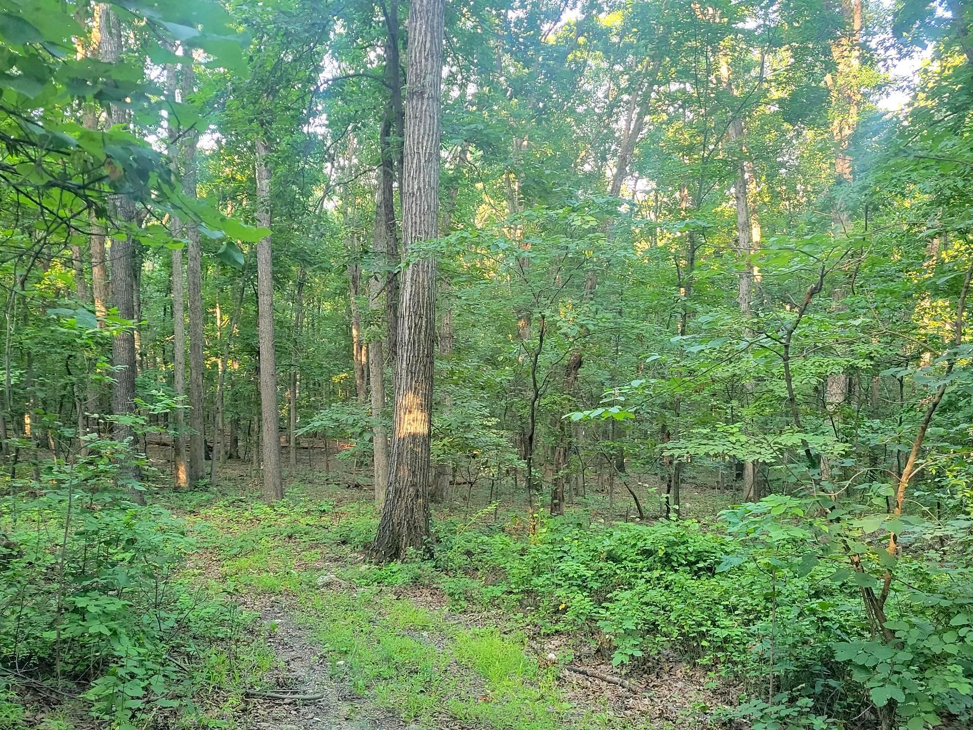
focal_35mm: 30
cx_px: 436
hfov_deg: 59.8
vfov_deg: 46.7
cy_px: 416
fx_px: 843
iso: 250
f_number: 1.8
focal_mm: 5.4
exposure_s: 1/120
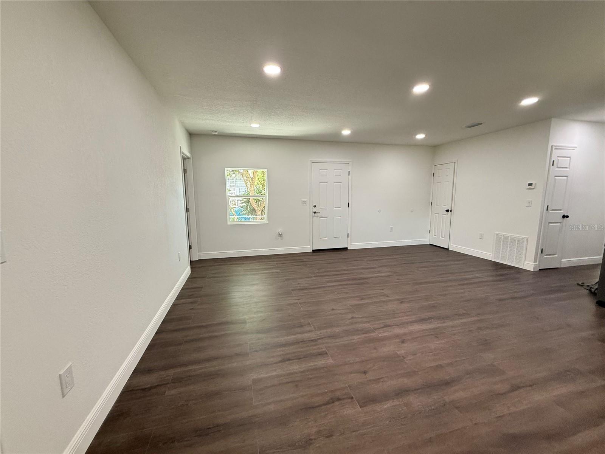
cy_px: 227
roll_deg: +0.8
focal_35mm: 14
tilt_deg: -6.9
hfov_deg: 102.1
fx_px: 245
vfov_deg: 85.7
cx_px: 302
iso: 250
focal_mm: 2.22
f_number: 2.2
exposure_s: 1/99
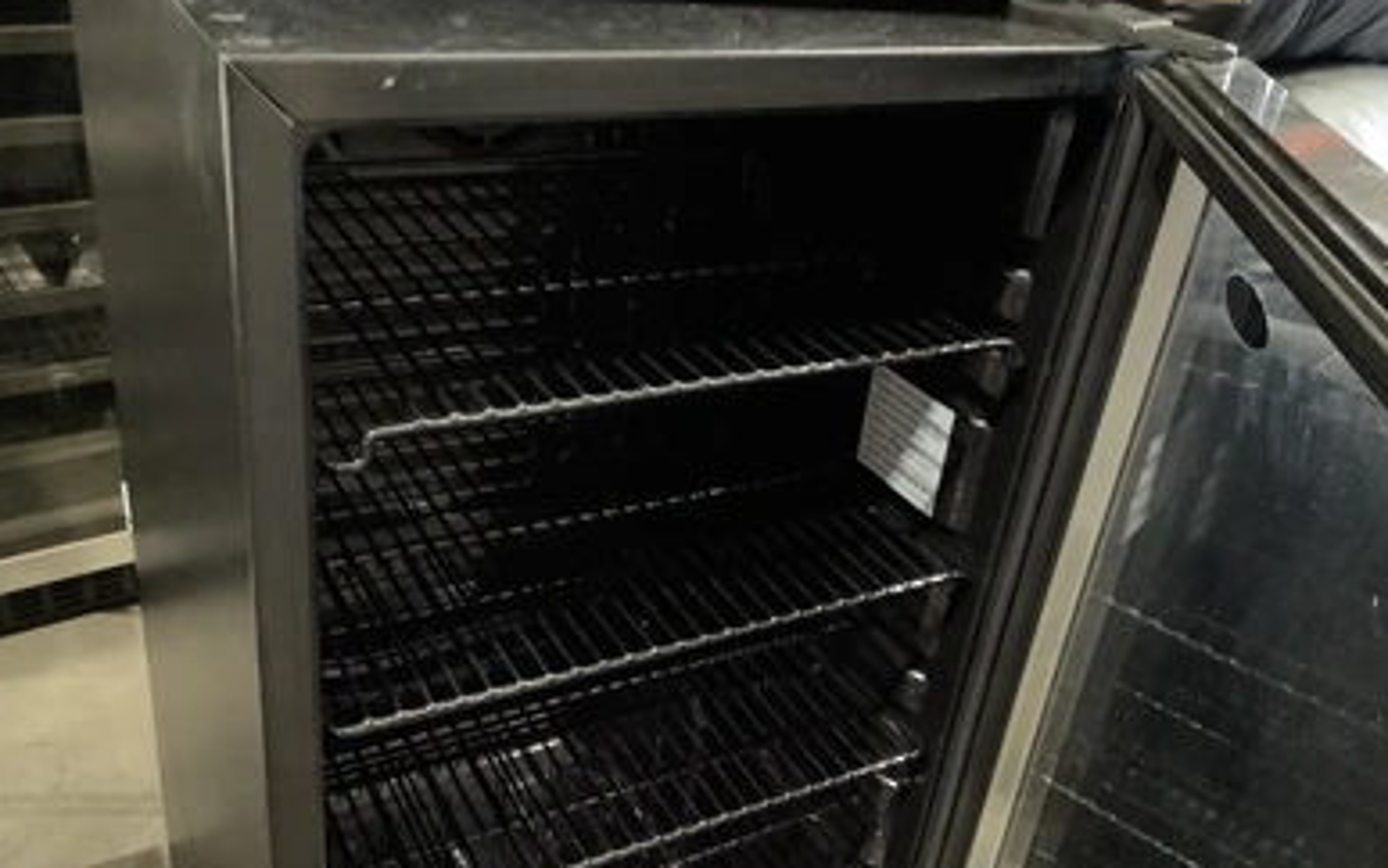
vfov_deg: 37.2
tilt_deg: -28.1
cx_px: 685
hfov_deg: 56.7
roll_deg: -5.0
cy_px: 484
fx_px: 1286
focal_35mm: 34
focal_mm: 3.3
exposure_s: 1/24
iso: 640
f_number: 2.4
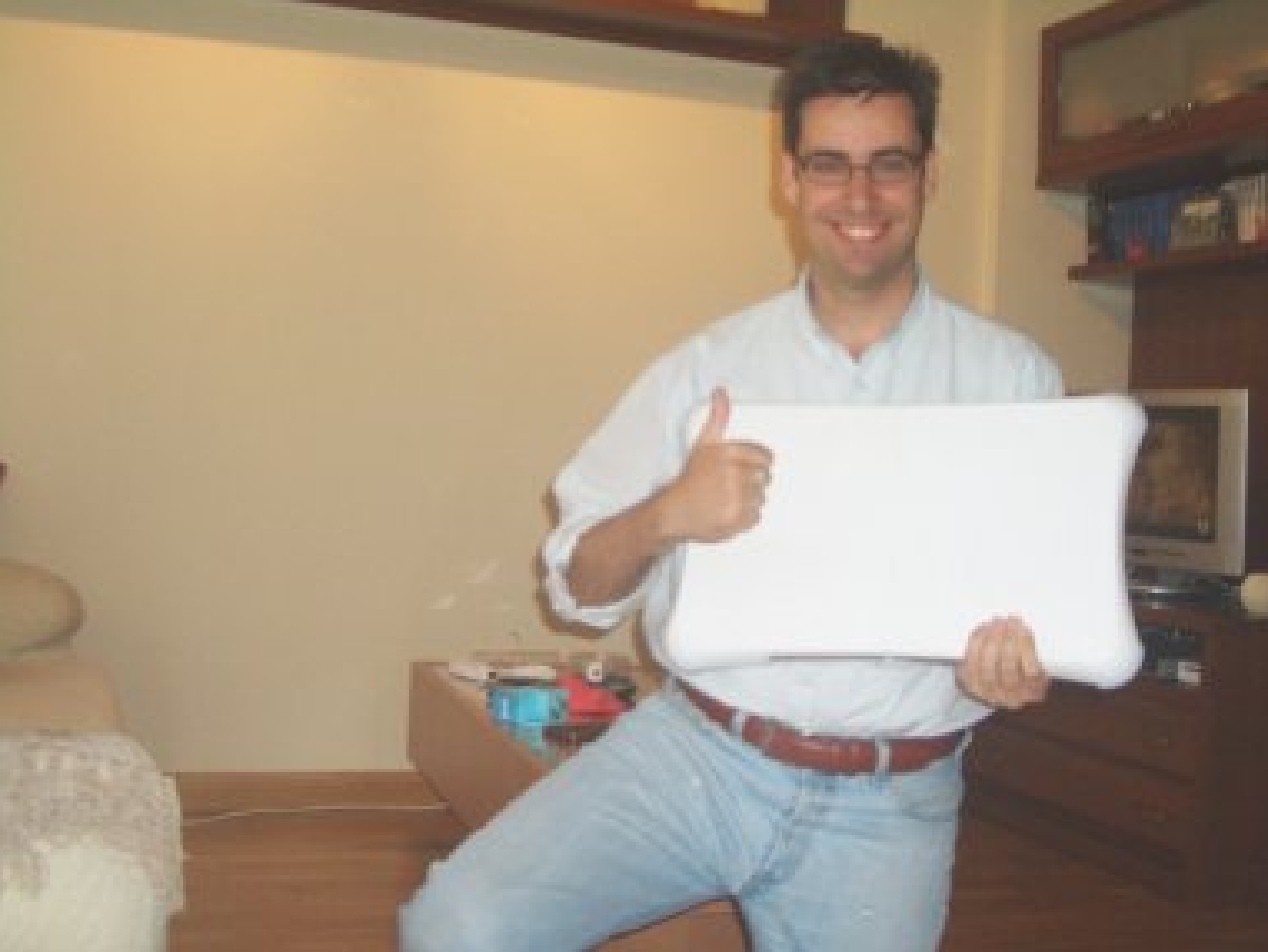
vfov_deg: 33.6
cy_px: 496
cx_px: 662
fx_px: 1576
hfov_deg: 43.8
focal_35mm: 43
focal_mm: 6.8
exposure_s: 1/60
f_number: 2.8
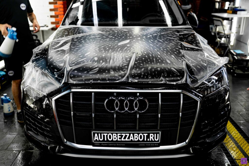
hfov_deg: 54.4
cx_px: 124
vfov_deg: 37.9
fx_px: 242
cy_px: 83
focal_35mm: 35
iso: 160
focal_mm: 35
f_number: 2.8
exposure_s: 1/100
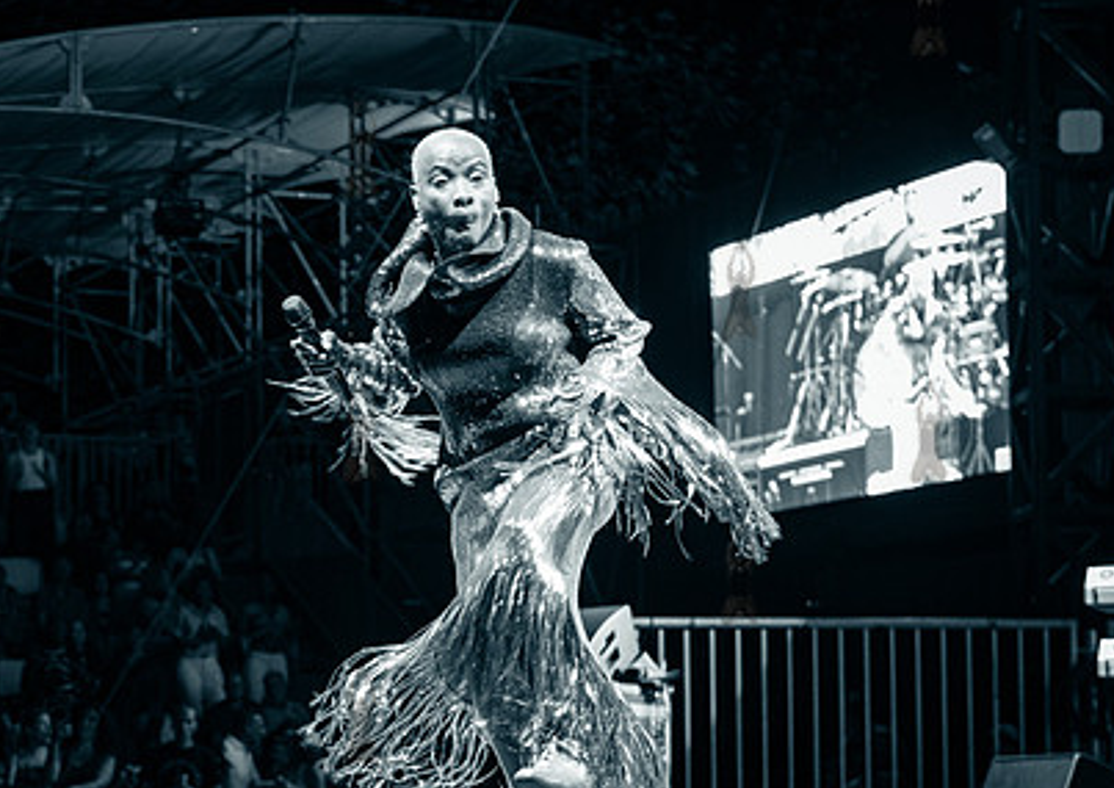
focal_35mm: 109
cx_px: 95
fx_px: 3437
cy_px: 553
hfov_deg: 18.1
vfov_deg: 13.0
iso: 4000
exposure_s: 1/250
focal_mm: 58
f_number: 4.5
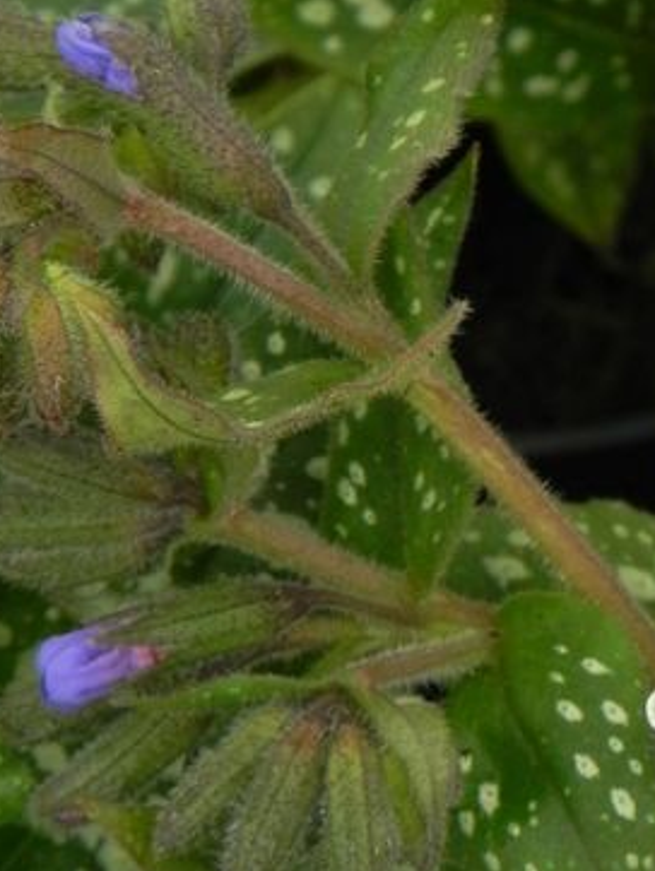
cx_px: 551
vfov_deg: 5.5
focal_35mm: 358
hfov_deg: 4.2
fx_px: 9021
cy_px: 53
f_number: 5
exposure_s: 1/125
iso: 160
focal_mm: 28.8
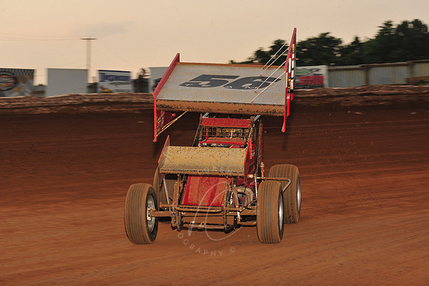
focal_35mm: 92
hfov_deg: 22.2
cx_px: 214
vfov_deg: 14.8
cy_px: 143
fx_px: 1096
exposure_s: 1/320
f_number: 9
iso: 800
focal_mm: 92
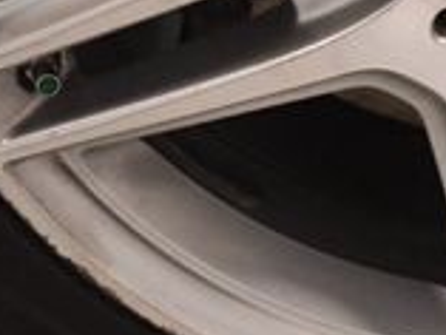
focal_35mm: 293
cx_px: 526
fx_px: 3778
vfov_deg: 5.0
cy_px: -139
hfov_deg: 6.7
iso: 2800
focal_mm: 50
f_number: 4.8
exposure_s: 1/125
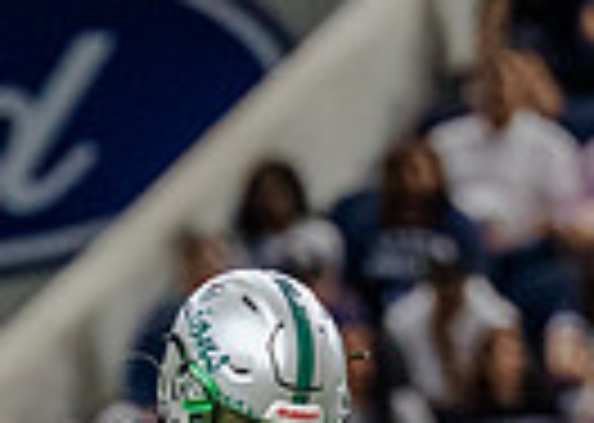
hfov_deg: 1.6
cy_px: 688
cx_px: 140
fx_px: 20729
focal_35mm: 1230
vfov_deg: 1.2
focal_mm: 175
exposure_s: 1/1250
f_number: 2.8
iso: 3200
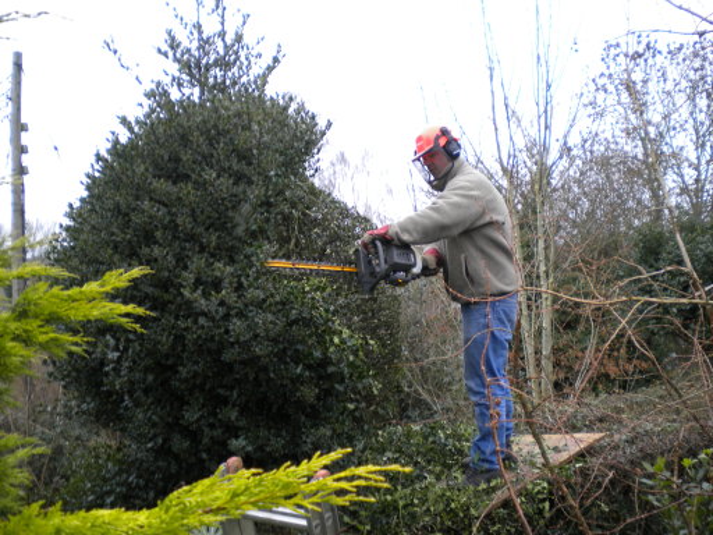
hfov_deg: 52.6
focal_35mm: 35
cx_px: 356
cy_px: 268
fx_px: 721
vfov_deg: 40.7
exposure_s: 1/67.5
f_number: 3.1
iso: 84
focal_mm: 6.3
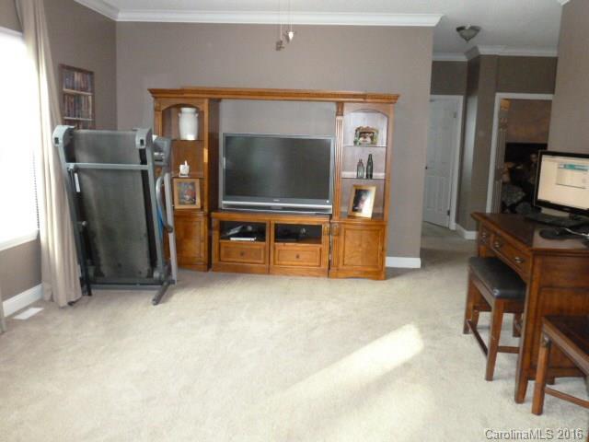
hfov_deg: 60.0
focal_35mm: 30
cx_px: 294
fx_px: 510
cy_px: 221
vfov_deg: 46.8
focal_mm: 5.4
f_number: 3.5
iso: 1000
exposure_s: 1/60
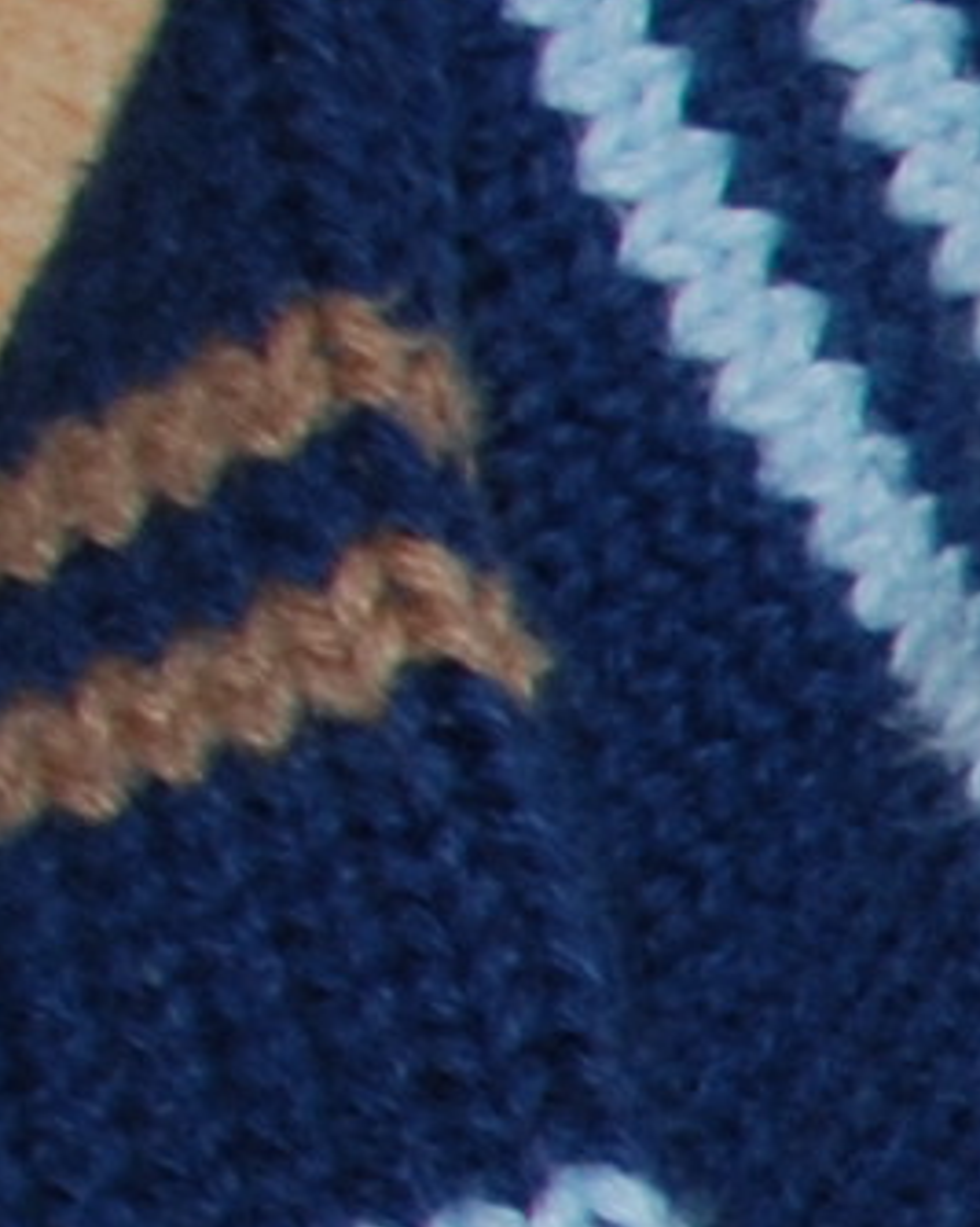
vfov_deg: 5.2
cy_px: 3060
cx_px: 5693
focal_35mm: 360
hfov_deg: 3.7
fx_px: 13058
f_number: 3.8
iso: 200
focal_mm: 22
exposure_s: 1/60
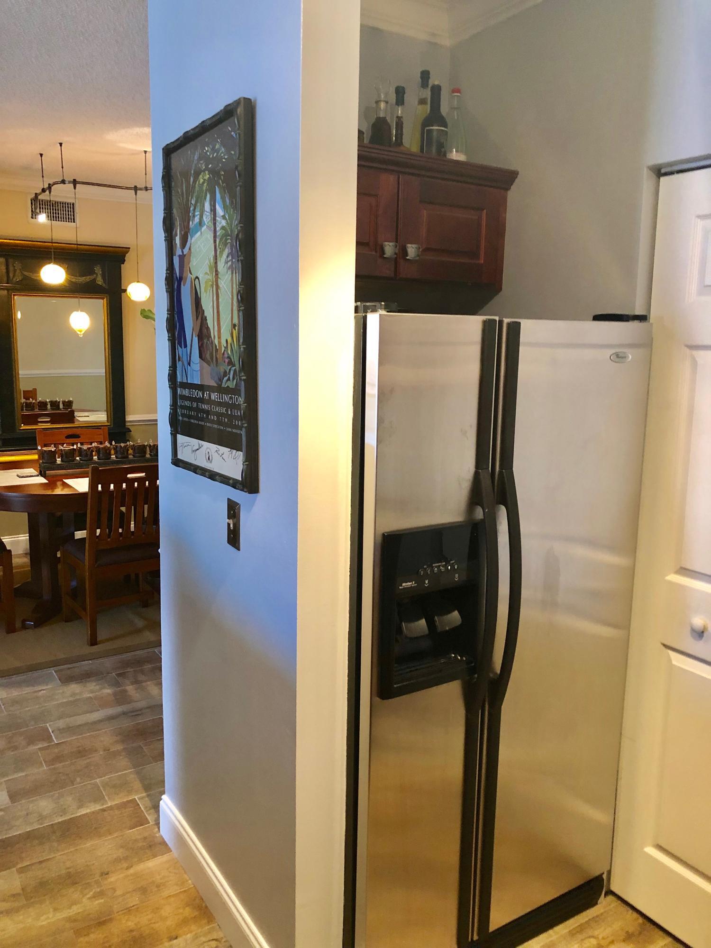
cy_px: 474
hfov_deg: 49.7
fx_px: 767
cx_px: 356
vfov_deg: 63.4
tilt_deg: -8.3
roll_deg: -2.0
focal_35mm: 28
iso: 64
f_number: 1.8
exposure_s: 1/15
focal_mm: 4
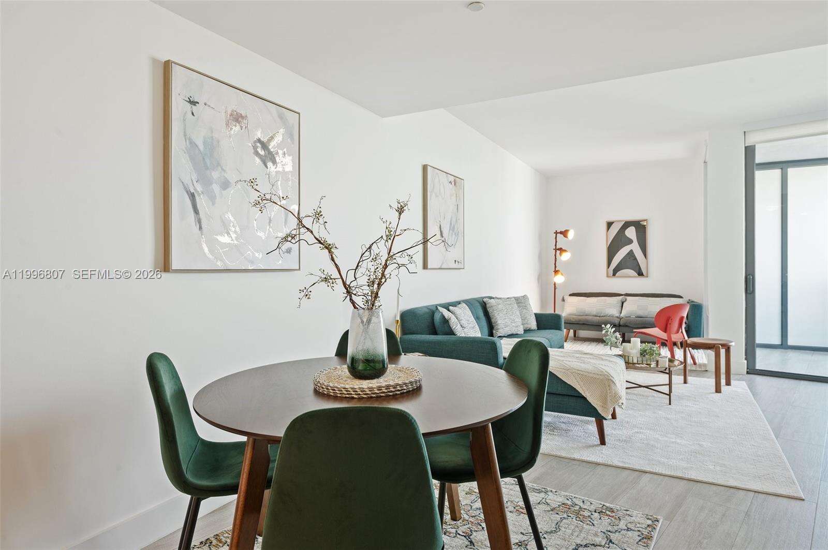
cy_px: 275
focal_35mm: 21
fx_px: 482
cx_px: 414
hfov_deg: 81.3
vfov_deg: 59.4
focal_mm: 21
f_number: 8
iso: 200
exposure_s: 1/1.67
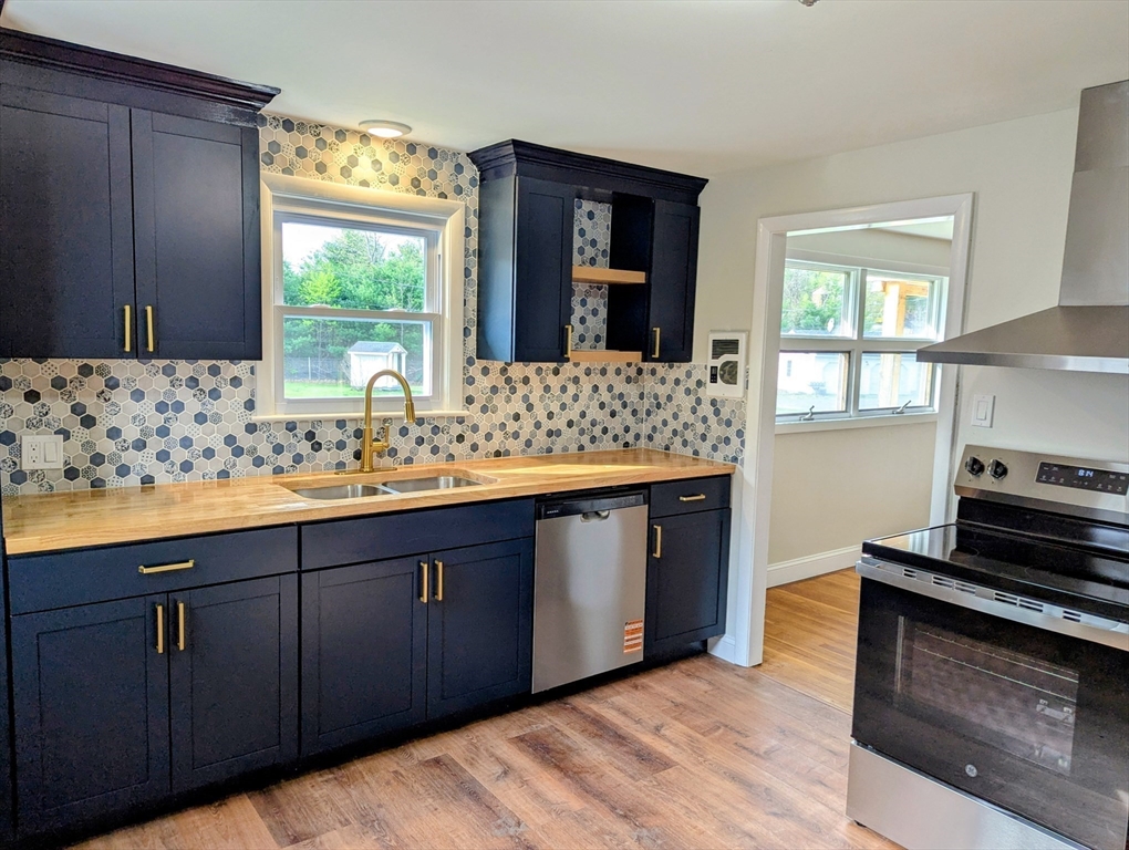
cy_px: 425
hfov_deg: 71.5
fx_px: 784
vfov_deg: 56.9
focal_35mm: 24
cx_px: 564
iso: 60
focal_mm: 6.81
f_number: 1.85
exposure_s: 1/120
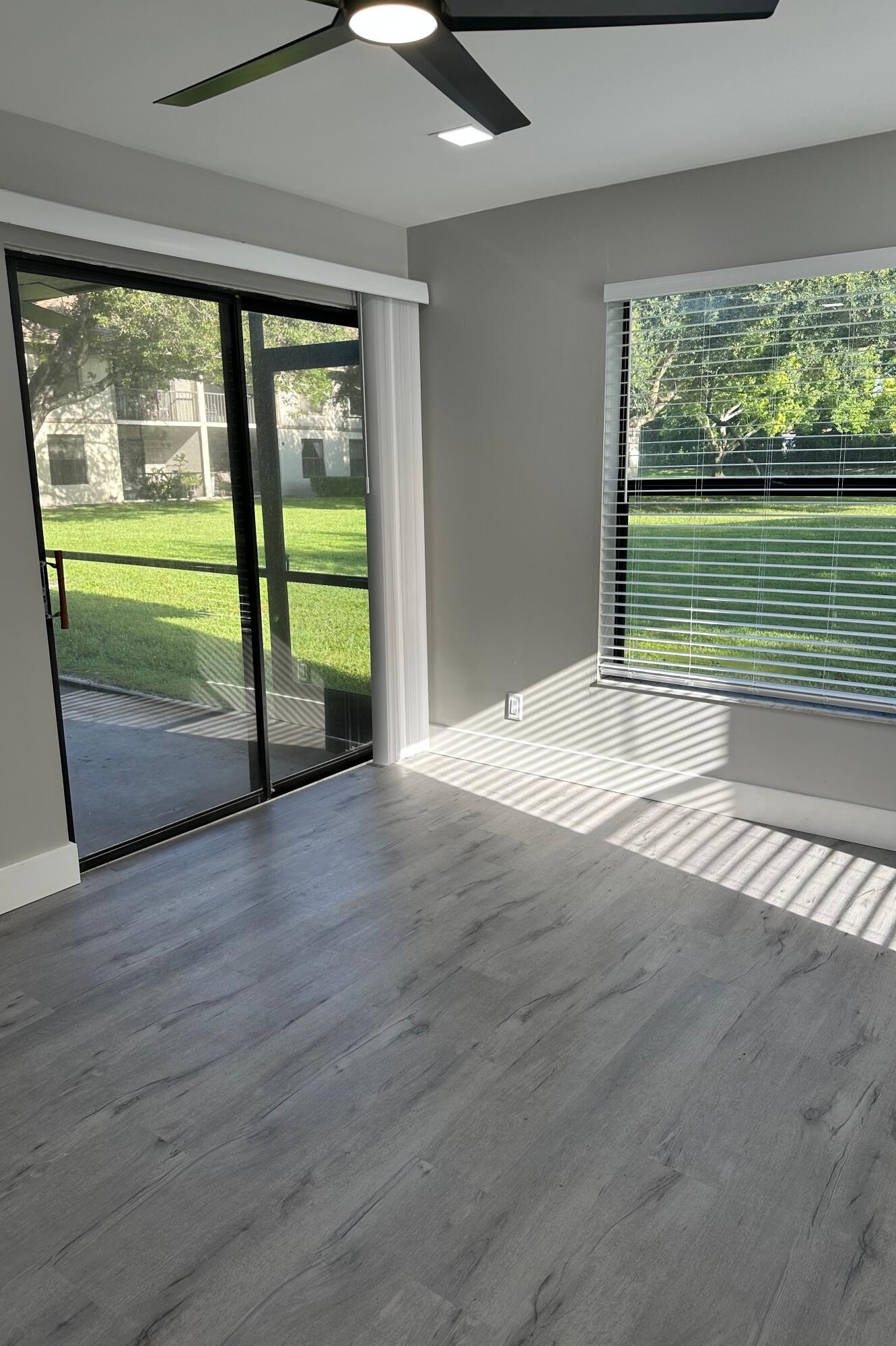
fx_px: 933
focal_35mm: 25
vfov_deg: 71.5
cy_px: 673
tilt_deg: -12.3
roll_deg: +0.8
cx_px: 457
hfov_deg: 51.3
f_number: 1.78
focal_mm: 6.86
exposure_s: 1/322
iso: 80
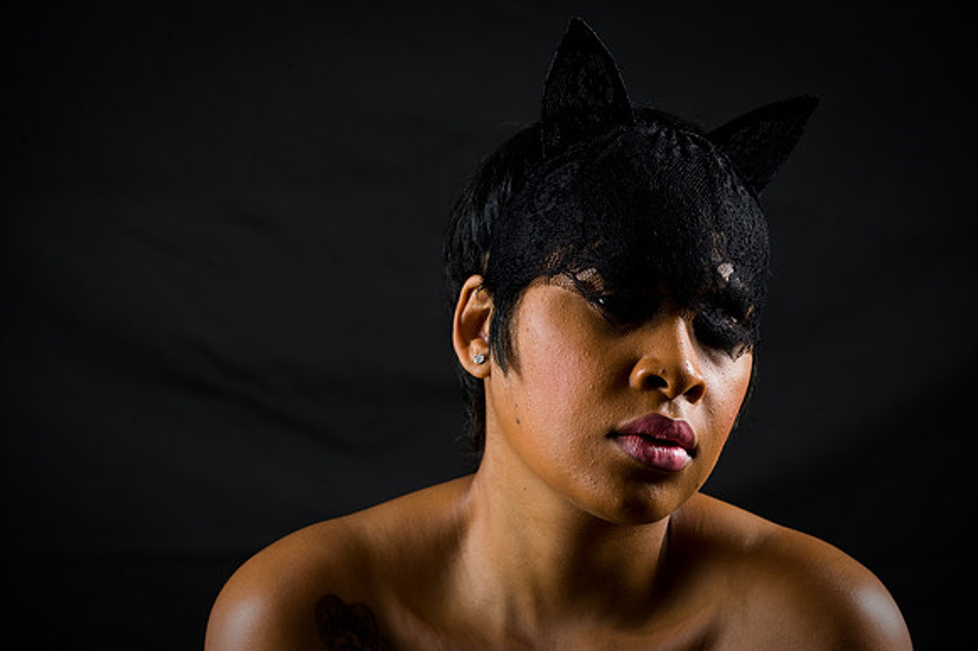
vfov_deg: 8.8
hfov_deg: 13.3
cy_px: 326
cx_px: 489
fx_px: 4208
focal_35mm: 155
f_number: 5.6
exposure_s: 1/125
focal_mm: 155
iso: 200
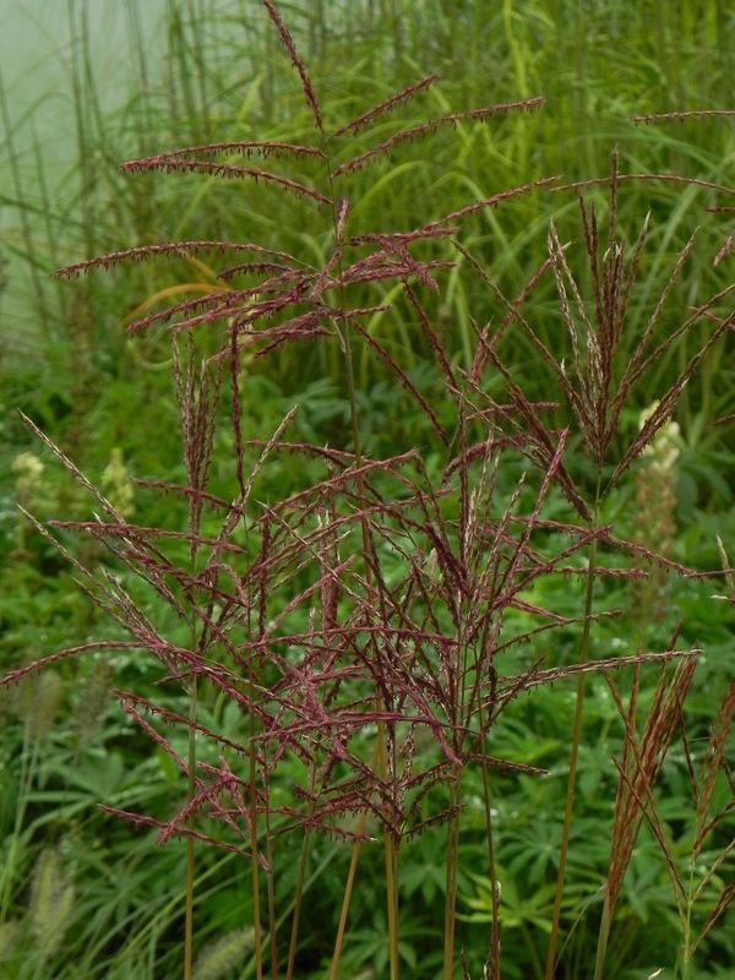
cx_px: 368
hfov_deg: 10.3
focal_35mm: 144
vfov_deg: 13.7
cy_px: 490
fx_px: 4077
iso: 160
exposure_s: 1/125
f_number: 5
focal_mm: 25.7
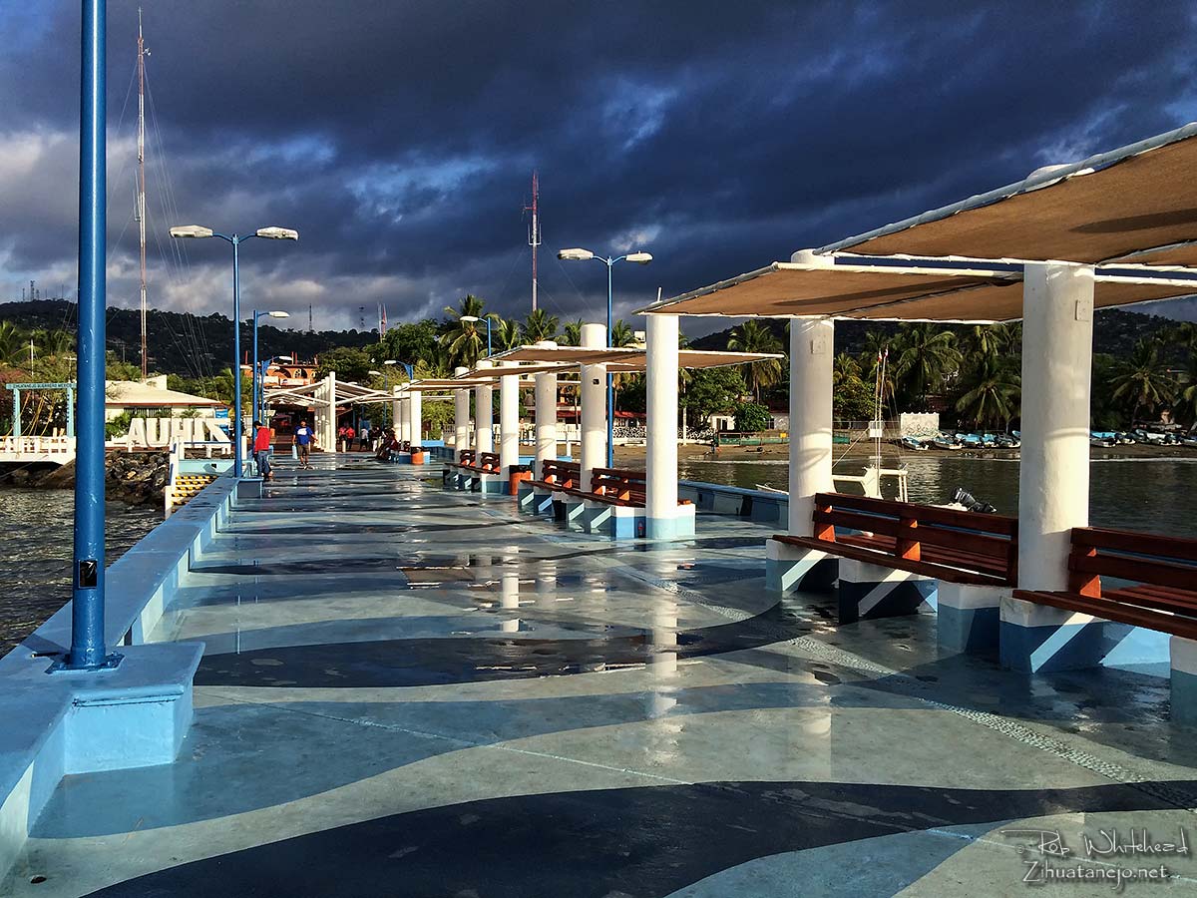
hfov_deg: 61.7
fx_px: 1003
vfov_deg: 48.2
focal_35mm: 29
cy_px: 449
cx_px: 598
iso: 32
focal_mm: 4.15
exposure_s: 1/2160
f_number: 2.2
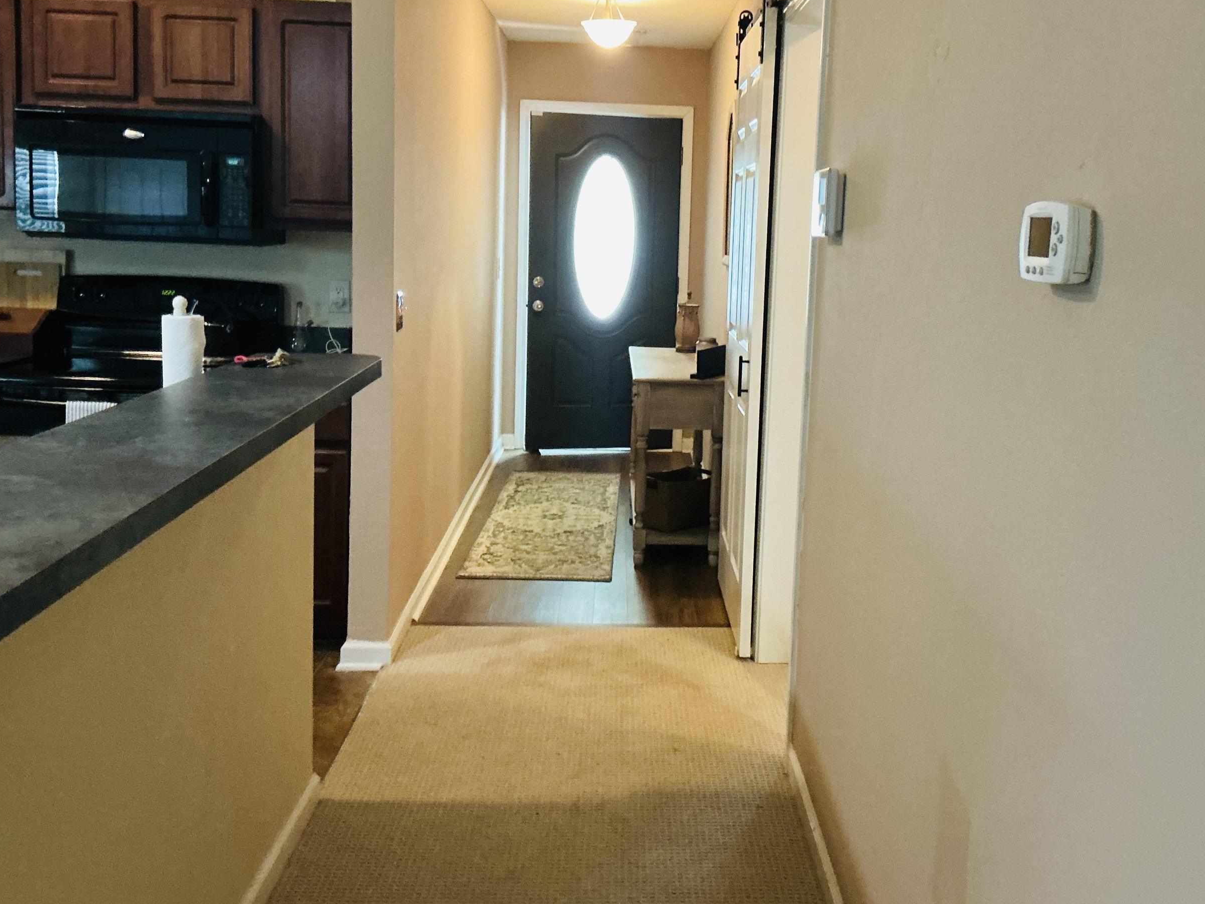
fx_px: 1288
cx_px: 697
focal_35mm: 37
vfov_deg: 38.5
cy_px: 361
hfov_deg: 49.9
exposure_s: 1/30
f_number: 1.8
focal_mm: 3
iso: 250
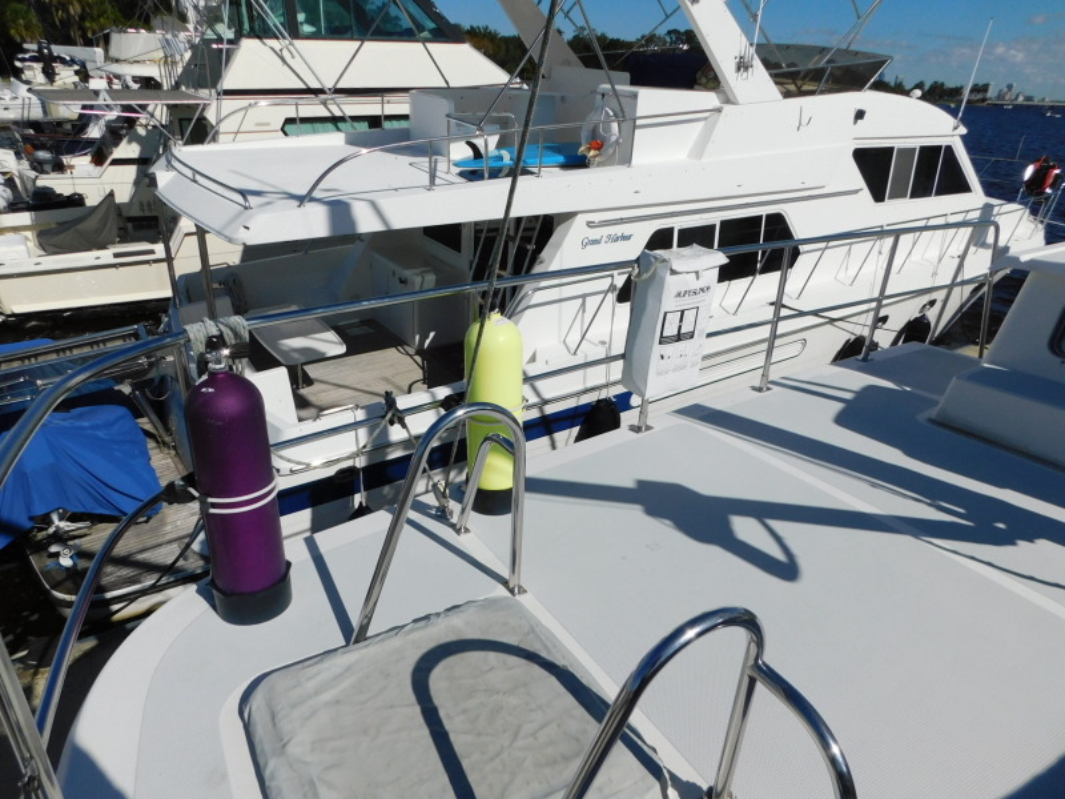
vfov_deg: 58.9
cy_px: 400
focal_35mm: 23
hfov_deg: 73.9
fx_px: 708
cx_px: 532
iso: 125
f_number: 6
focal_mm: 4
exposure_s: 1/1500
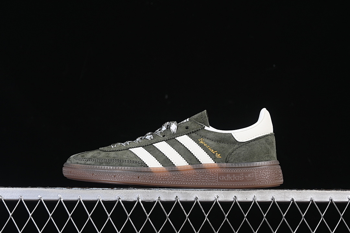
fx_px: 729
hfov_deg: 27.0
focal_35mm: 75
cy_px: 116
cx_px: 175
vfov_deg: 18.2
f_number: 7.1
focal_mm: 50
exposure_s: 1/80
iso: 160
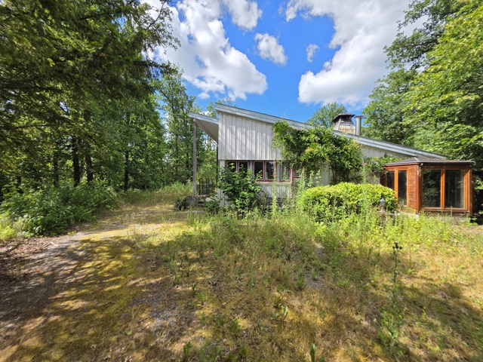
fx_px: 181
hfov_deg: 106.2
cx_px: 242
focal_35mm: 13
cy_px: 181
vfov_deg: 89.9
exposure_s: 1/1157
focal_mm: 2.2
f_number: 1.9
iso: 40
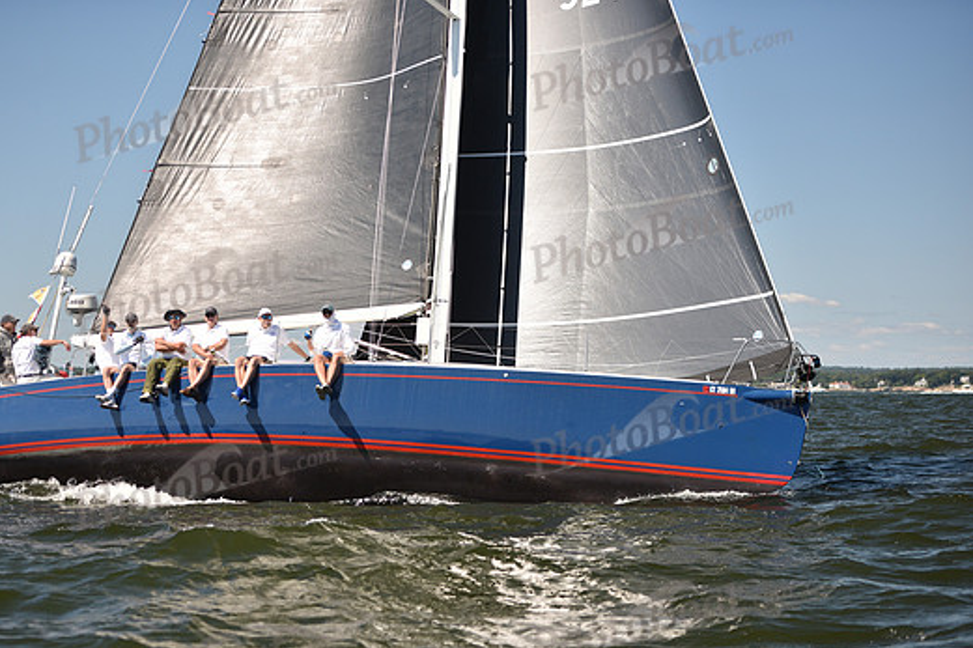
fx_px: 2107
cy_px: 358
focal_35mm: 78
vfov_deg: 17.5
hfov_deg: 26.0
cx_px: 435
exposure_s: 1/1600
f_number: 2.8
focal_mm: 70
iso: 250
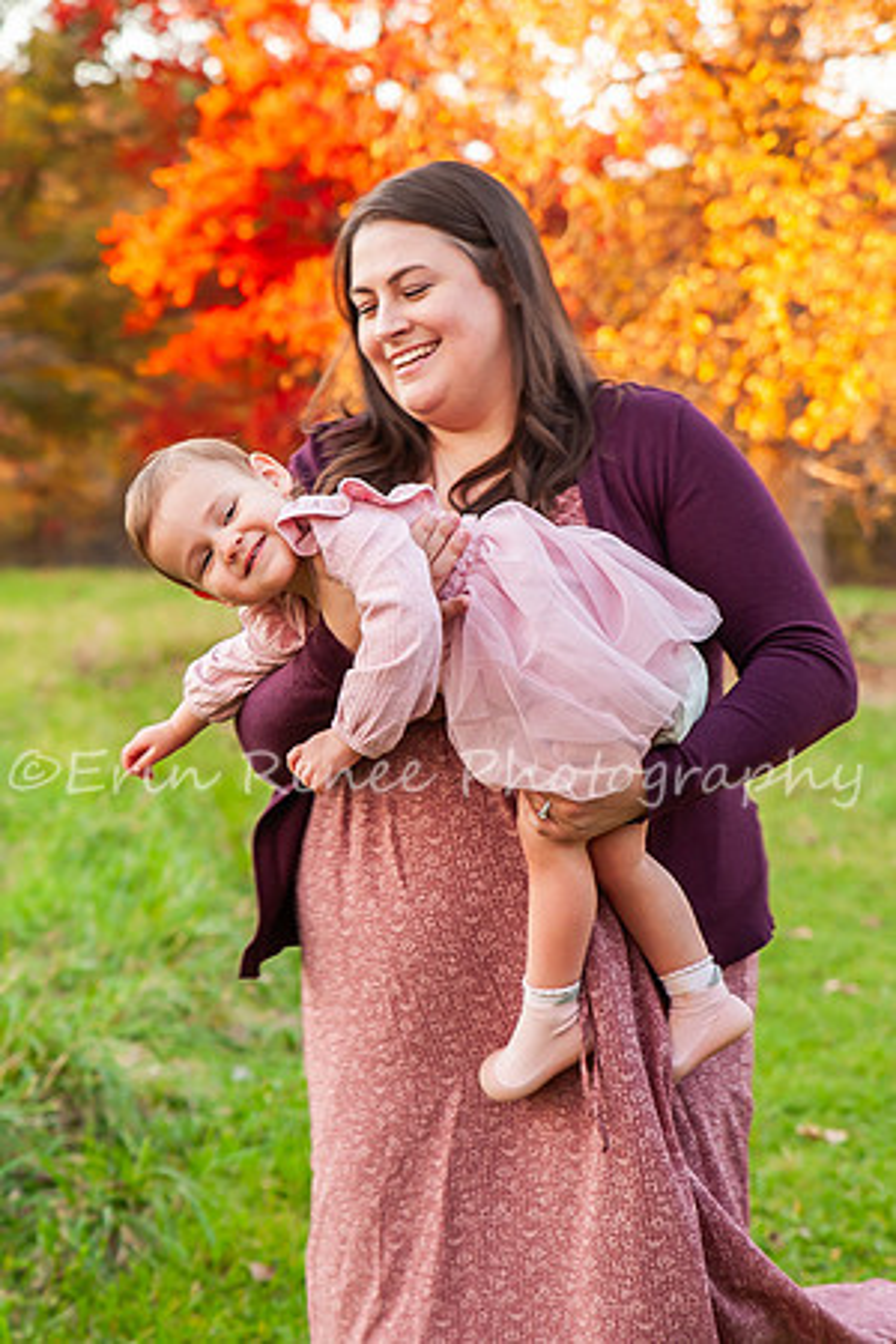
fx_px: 3923
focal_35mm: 105
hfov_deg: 13.0
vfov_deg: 19.4
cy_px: 672
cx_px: 339
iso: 640
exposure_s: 1/200
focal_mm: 70
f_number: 4.5
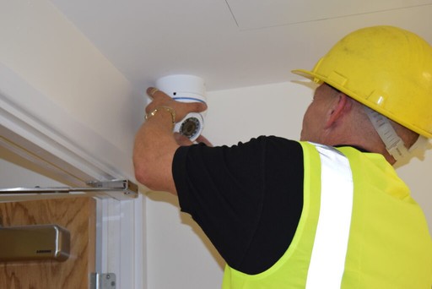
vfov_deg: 22.7
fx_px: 720
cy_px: 144
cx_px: 216
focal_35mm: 60
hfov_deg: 33.4
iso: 800
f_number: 4.8
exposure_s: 1/80
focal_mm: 40
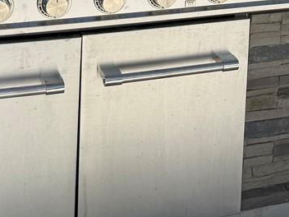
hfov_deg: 16.9
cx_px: 392
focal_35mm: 109
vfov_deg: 12.5
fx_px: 910
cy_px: -165
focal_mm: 6.76
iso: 80
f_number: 1.78
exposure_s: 1/2525
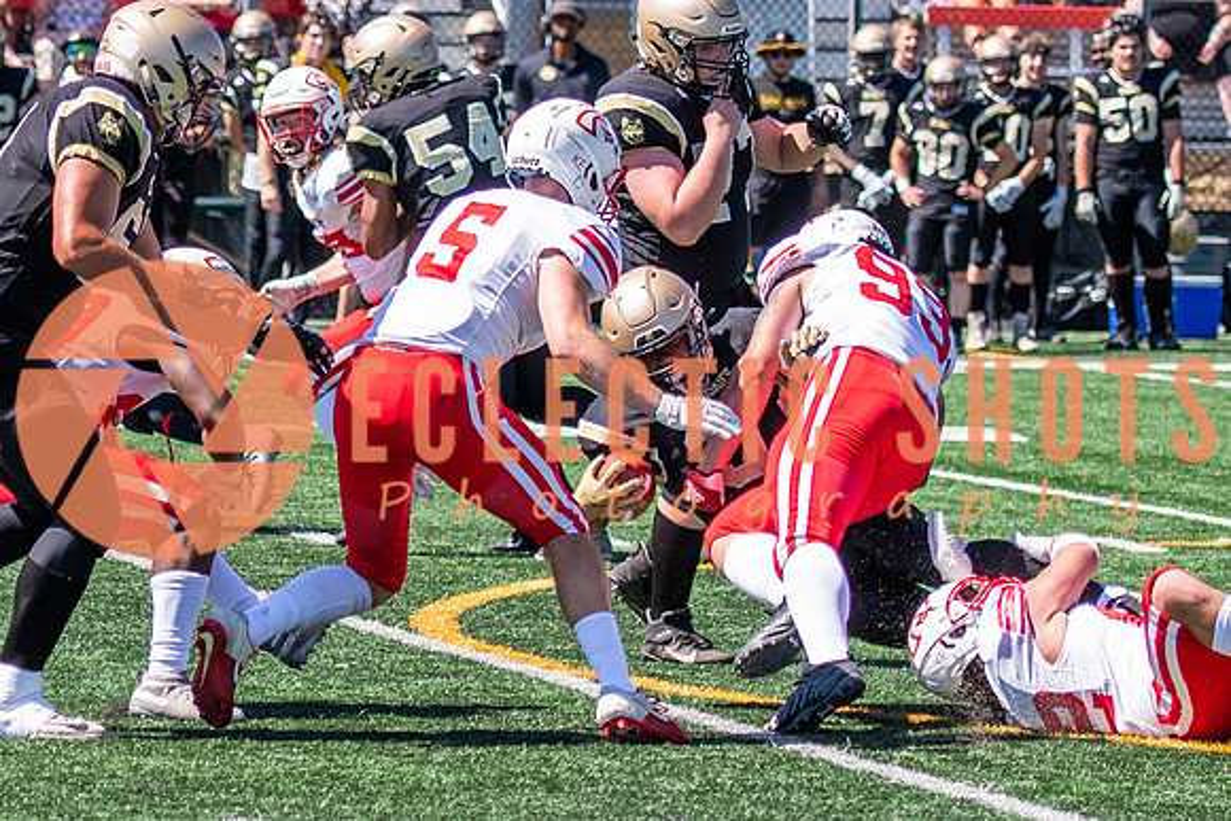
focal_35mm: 338
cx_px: 57
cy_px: 265
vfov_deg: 4.1
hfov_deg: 6.1
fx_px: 11546
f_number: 2.8
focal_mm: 86
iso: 160
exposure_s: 1/2000
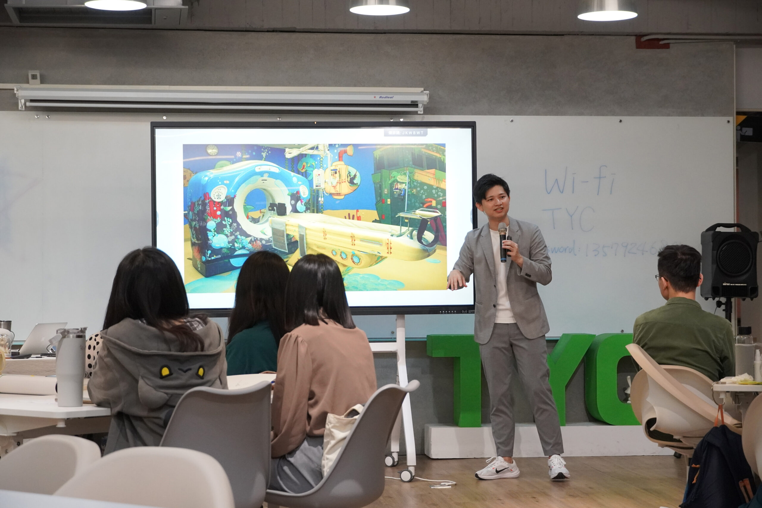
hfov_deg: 27.0
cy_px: 254
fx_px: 1587
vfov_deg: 18.2
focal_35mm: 75
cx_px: 381
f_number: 5
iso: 2500
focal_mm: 50
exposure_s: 1/160
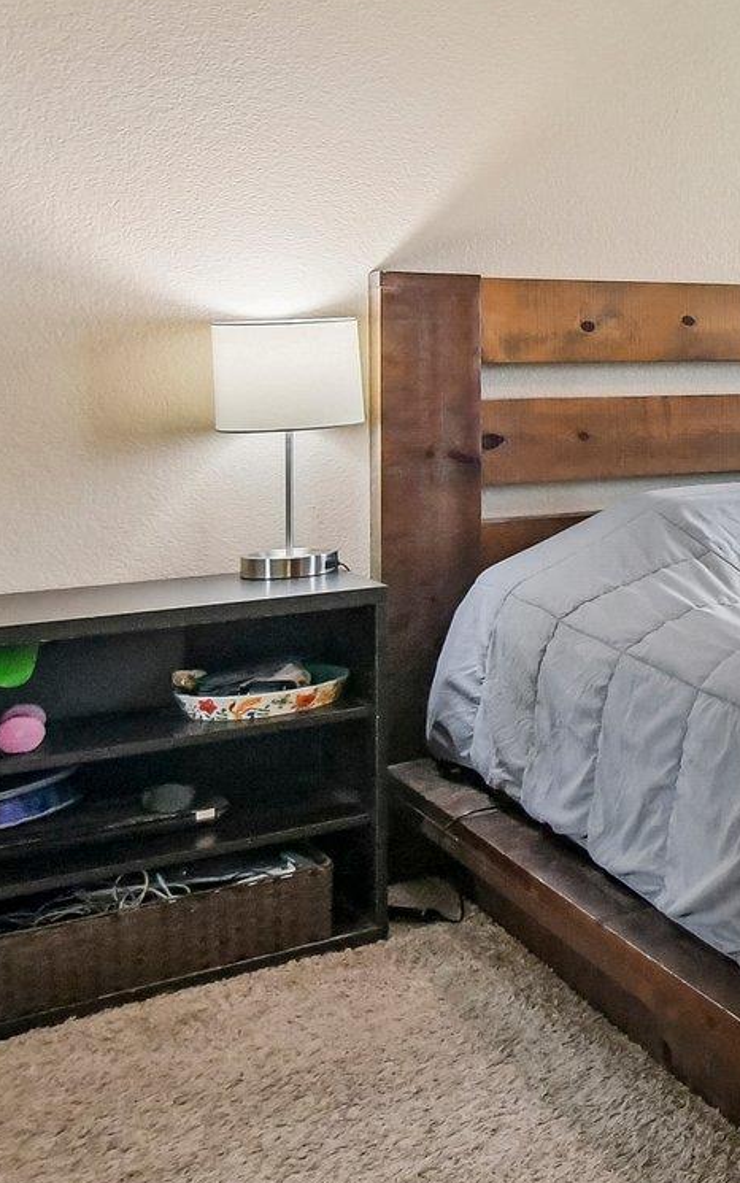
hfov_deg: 20.5
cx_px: 1364
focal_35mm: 42
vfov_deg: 45.1
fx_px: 1354
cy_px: 256
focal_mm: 10
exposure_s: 1/30
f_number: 8
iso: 560
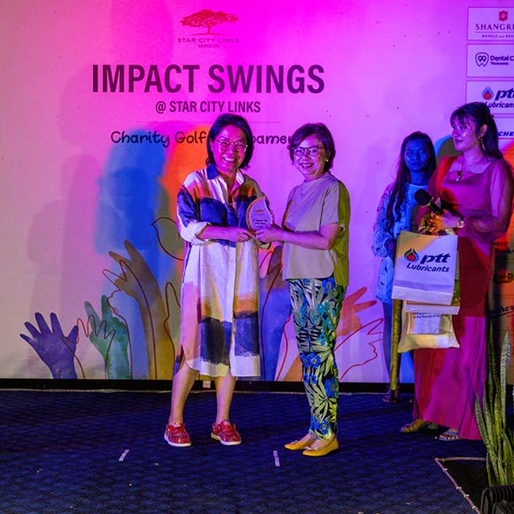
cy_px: 257
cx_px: 214
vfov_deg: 30.0
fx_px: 958
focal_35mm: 57
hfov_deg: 30.0
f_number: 4.5
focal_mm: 44
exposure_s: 1/250
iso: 2500
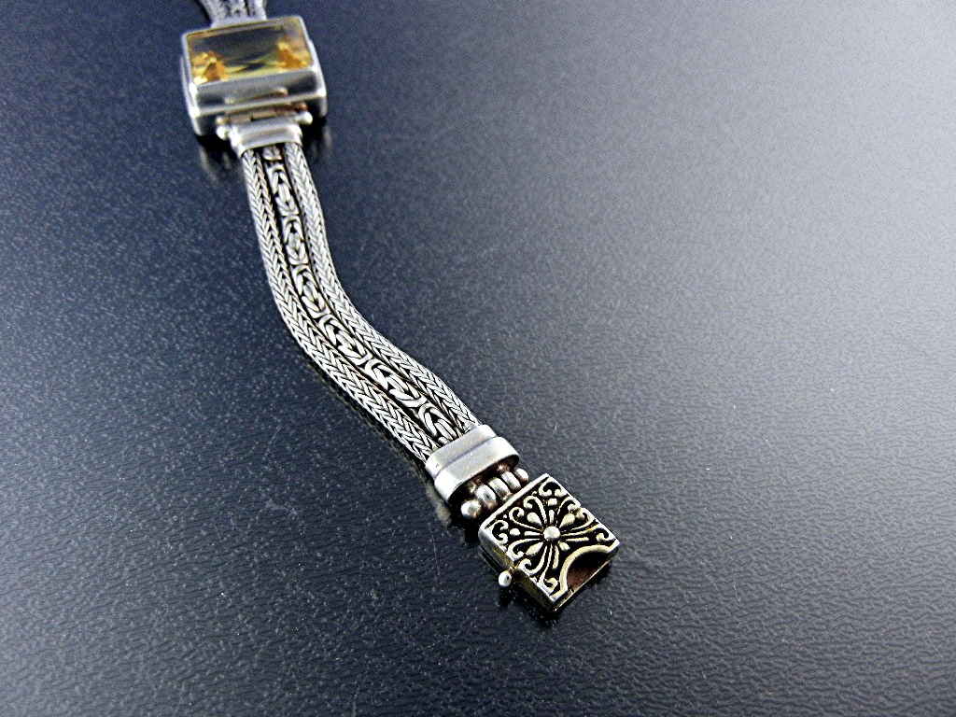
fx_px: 939
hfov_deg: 54.0
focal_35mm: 34
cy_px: 358
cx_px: 478
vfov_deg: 41.8
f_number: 3.6
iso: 400
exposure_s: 1/23.6
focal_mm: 6.2
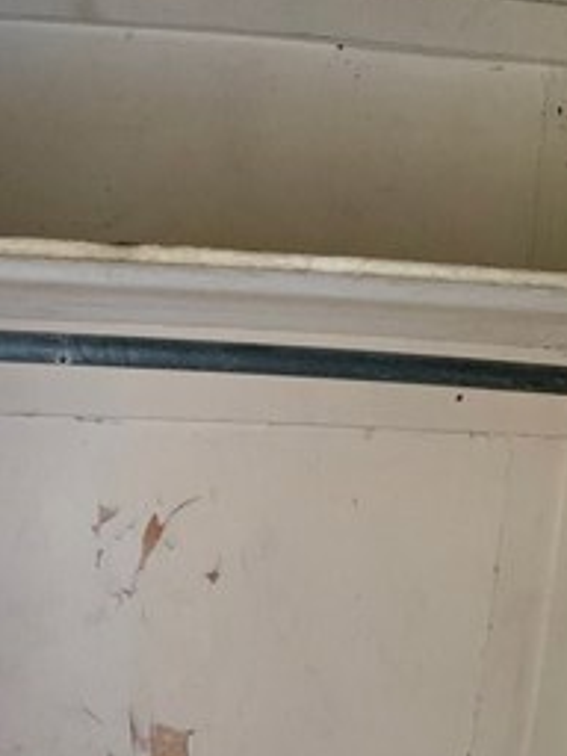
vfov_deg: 28.2
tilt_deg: -11.9
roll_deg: -1.4
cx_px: -3
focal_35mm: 65
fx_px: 1420
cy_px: 735
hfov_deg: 21.8
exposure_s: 1/30
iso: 500
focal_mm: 4.25
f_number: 1.8
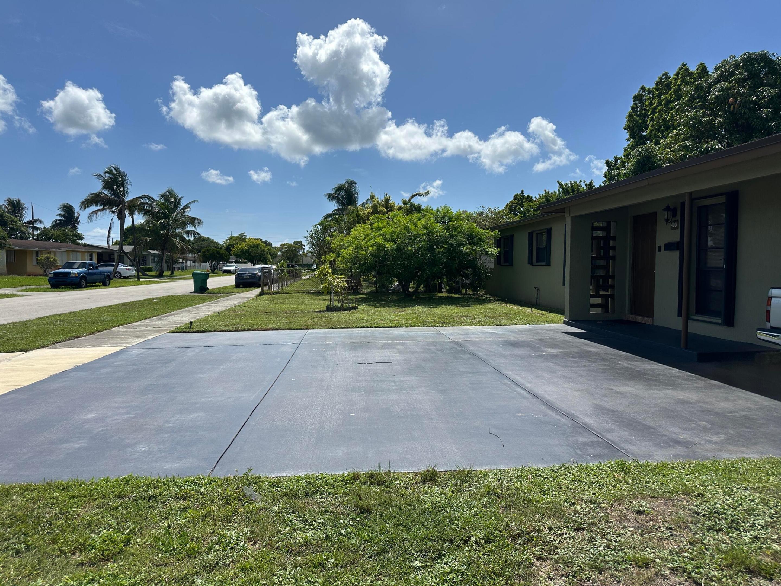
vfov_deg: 56.8
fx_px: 541
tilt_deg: -3.3
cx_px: 390
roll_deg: -1.3
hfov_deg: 71.6
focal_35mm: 24
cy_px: 293
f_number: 1.78
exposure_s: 1/8929
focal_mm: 6.86
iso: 80
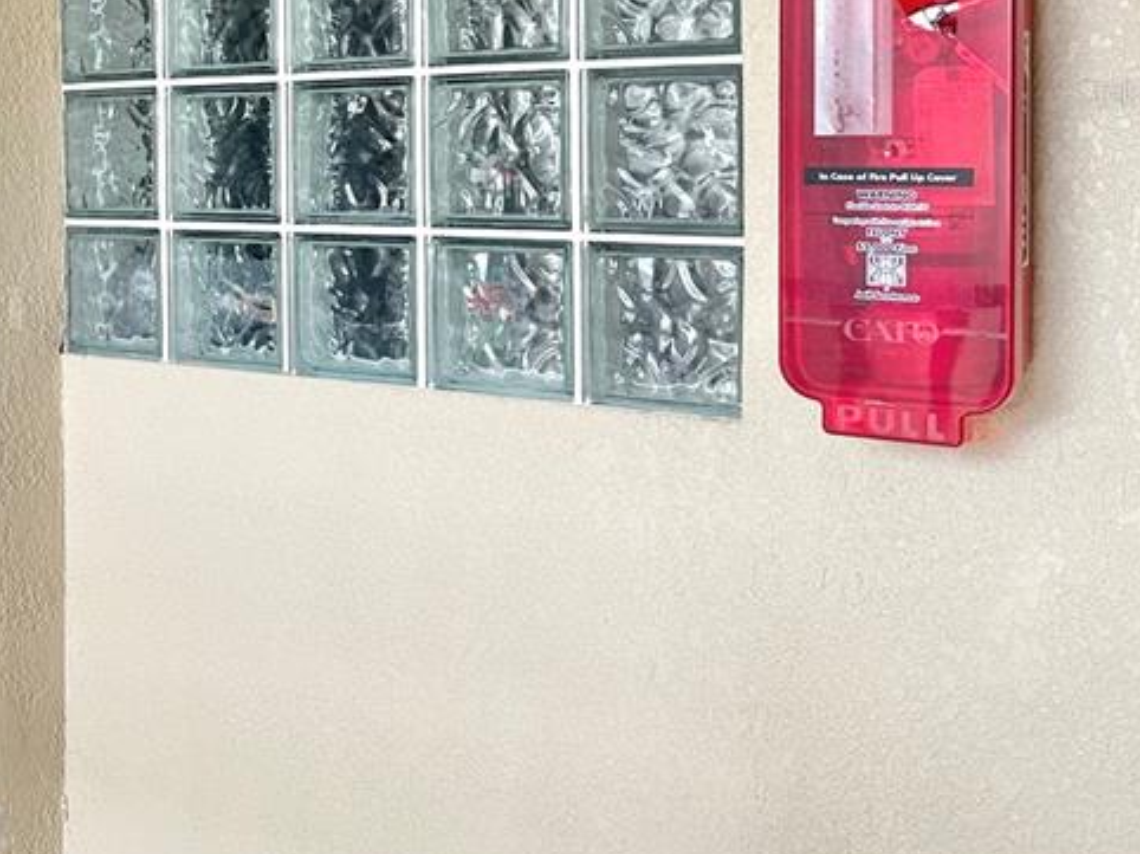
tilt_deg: +0.7
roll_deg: +2.0
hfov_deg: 34.3
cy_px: 93
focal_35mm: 51
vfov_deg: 27.6
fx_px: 1679
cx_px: 12
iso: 100
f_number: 1.78
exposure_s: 1/121
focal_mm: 6.86
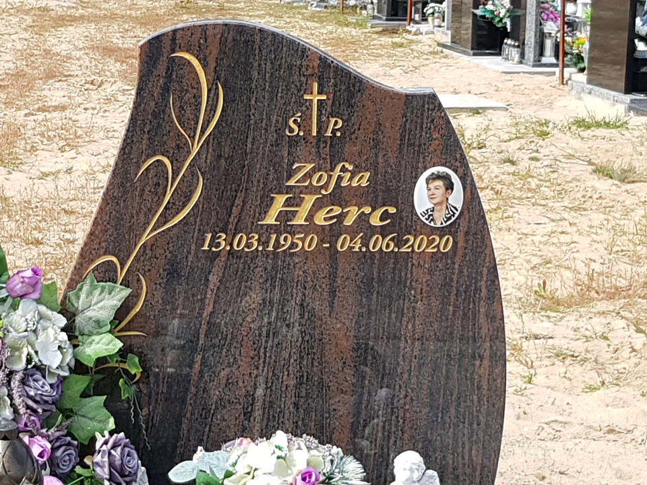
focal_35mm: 26
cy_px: 242
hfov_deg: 67.3
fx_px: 486
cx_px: 324
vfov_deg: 53.1
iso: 50
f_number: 1.7
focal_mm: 4.2
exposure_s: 1/1205
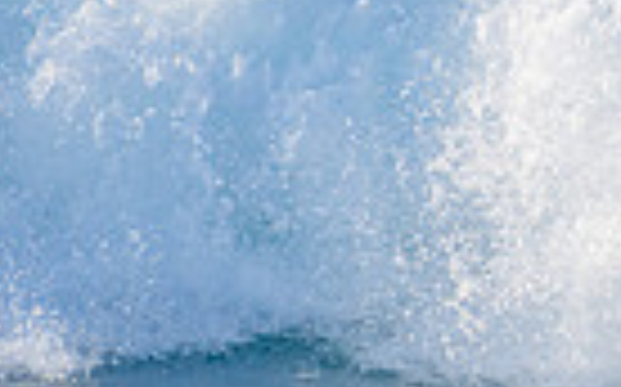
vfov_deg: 0.6
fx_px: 36307
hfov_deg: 1.0
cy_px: 232
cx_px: 1287
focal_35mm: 2147
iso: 450
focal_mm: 500
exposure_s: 1/2000
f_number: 5.6
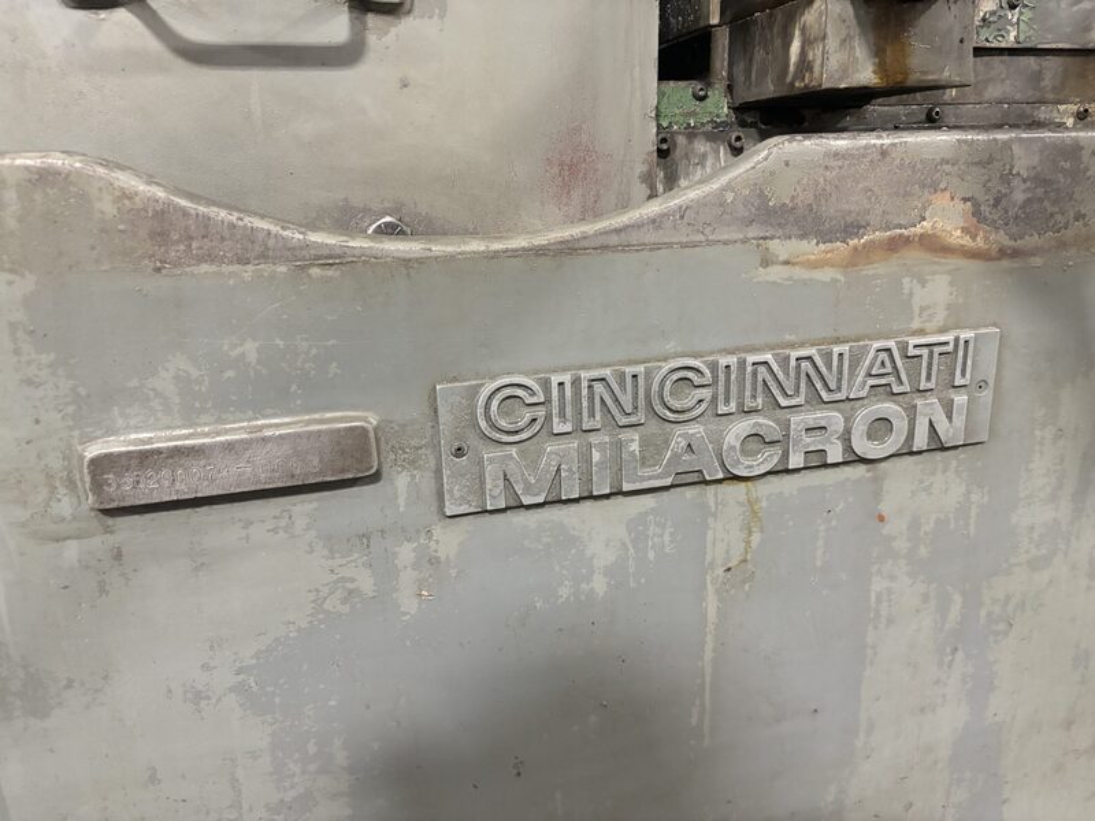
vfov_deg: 53.1
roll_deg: +1.8
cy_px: 410
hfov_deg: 67.3
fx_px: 822
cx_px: 548
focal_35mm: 26
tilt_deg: -16.9
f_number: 1.6
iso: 640
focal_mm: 5.96
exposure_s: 1/40
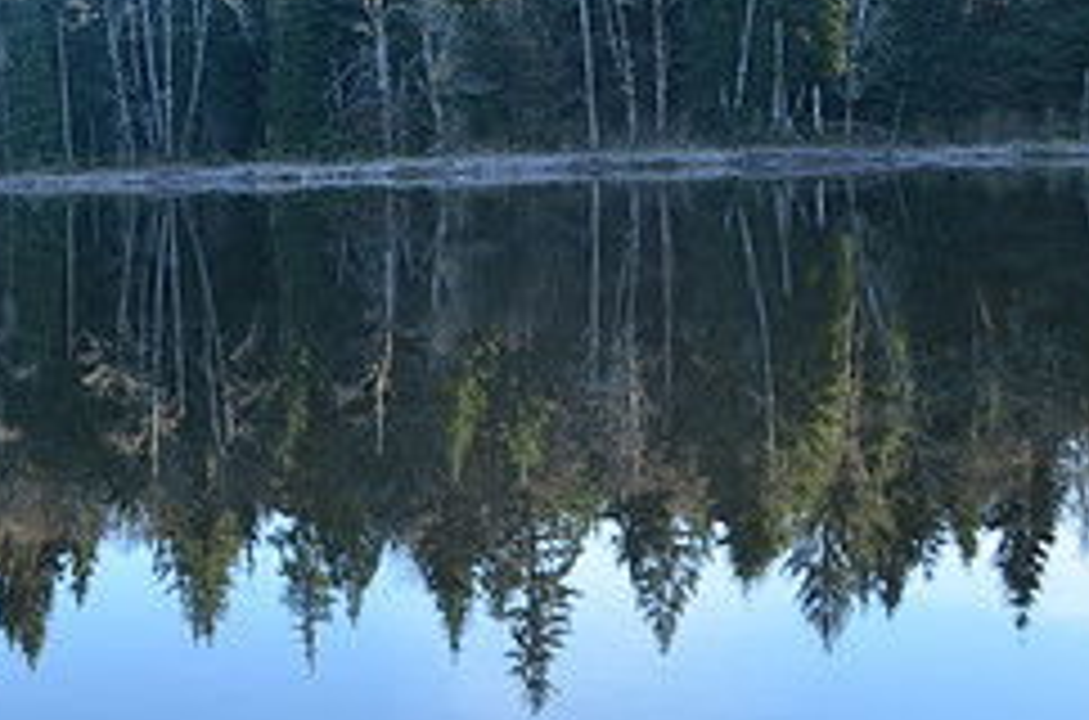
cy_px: 108
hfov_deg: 26.7
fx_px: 2172
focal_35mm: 72
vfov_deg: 18.6
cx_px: 9
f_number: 5.6
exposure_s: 1/160
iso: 200
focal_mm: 20
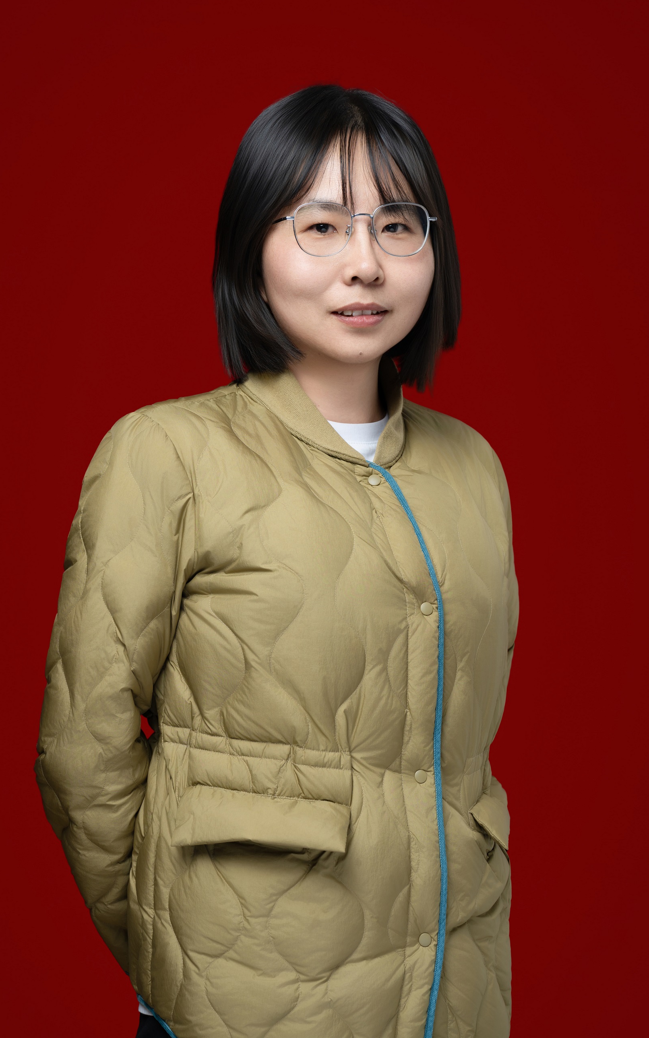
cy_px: 548
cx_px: 308
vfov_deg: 24.9
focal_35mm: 83
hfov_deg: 15.7
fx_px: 2349
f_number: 5.6
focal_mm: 70
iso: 100
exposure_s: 1/125
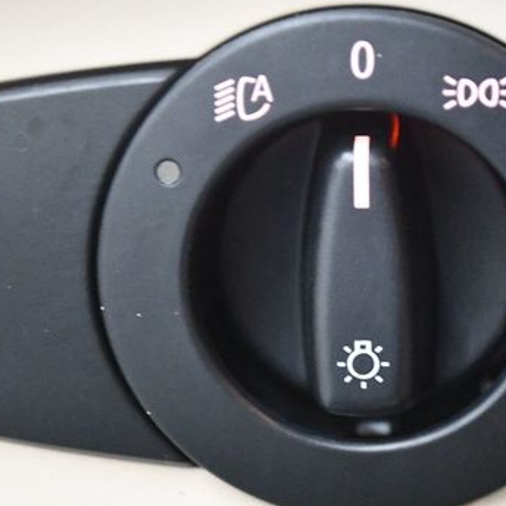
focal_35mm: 109
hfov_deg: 15.9
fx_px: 1803
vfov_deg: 16.0
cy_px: 268
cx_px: 359
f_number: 5.3
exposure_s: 1/60
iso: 12800
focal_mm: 46
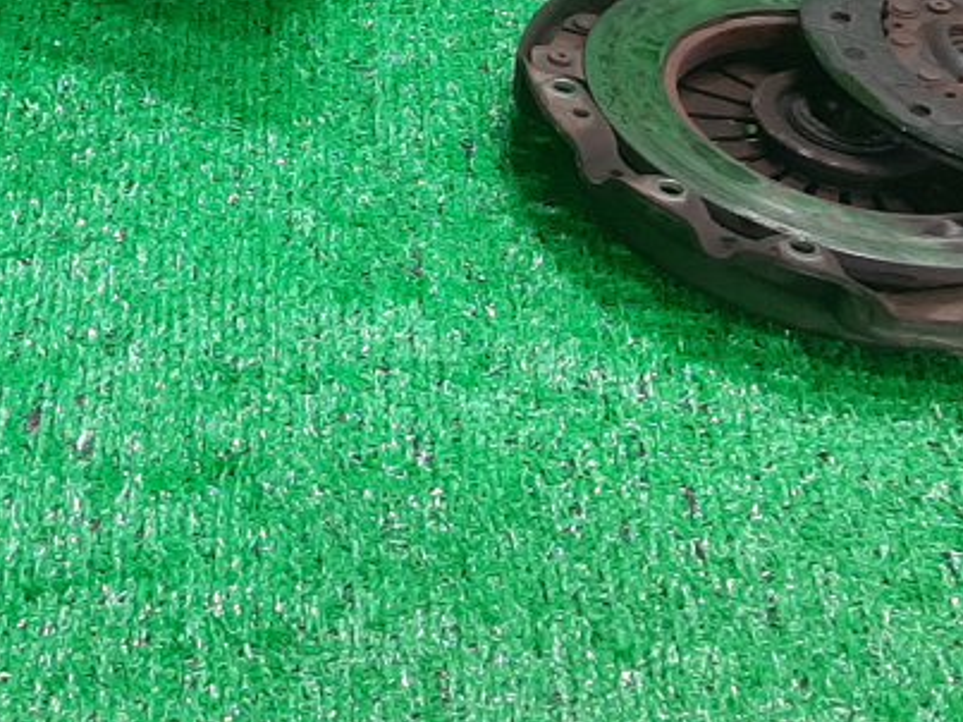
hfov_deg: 19.6
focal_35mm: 93
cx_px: -249
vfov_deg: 15.4
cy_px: -127
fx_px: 2586
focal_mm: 3.93
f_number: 1.7
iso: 109
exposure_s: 1/50
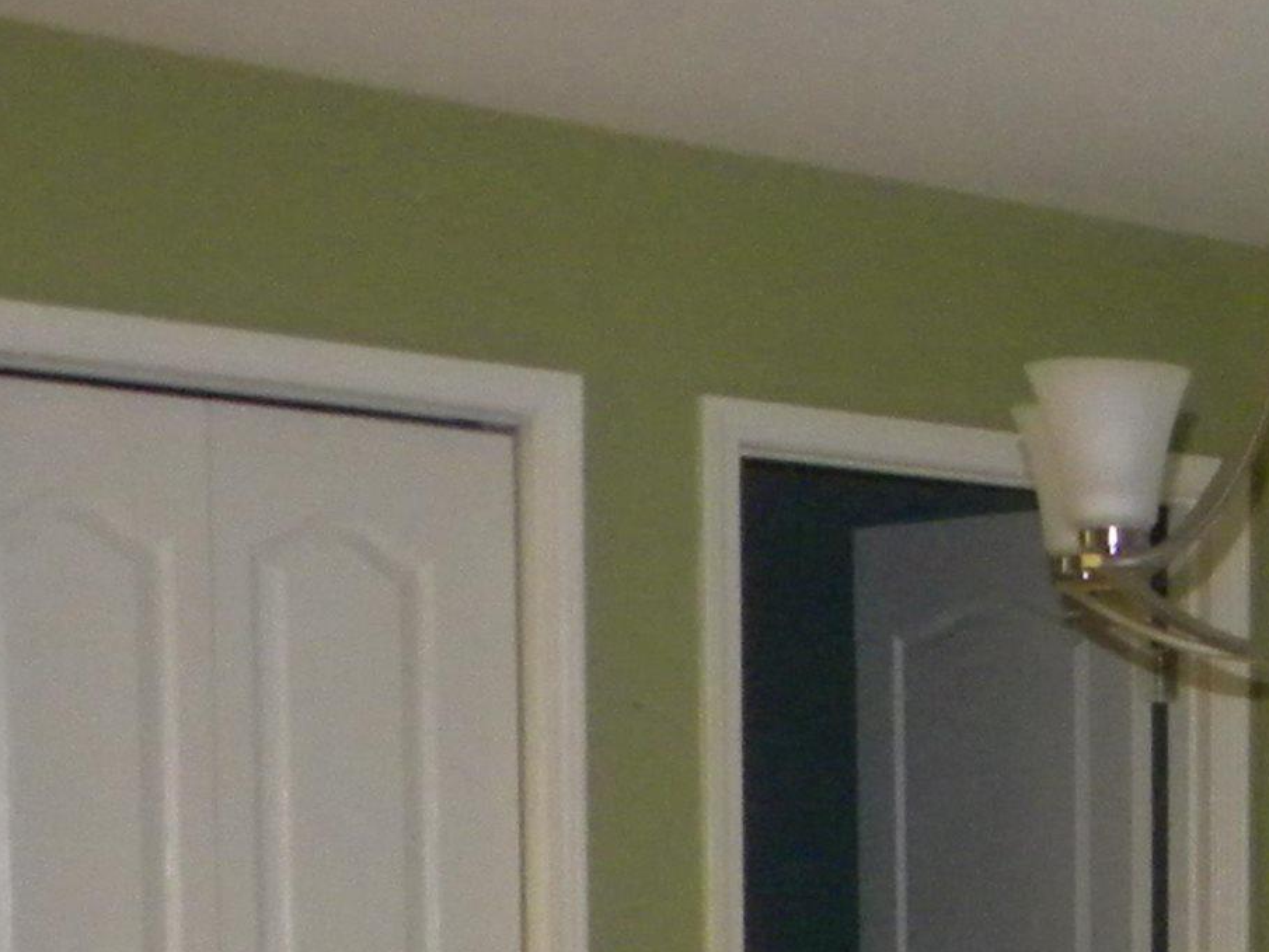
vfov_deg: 14.9
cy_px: 1225
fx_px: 3483
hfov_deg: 17.8
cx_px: 2051
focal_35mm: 95
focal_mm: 5
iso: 400
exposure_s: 1/26
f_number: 3.5
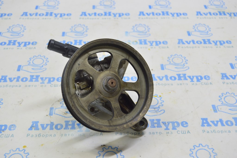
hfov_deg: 38.9
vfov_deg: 26.4
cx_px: 118
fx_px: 335
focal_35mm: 51
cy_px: 79
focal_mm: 34
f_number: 5.6
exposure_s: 1/20
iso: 400
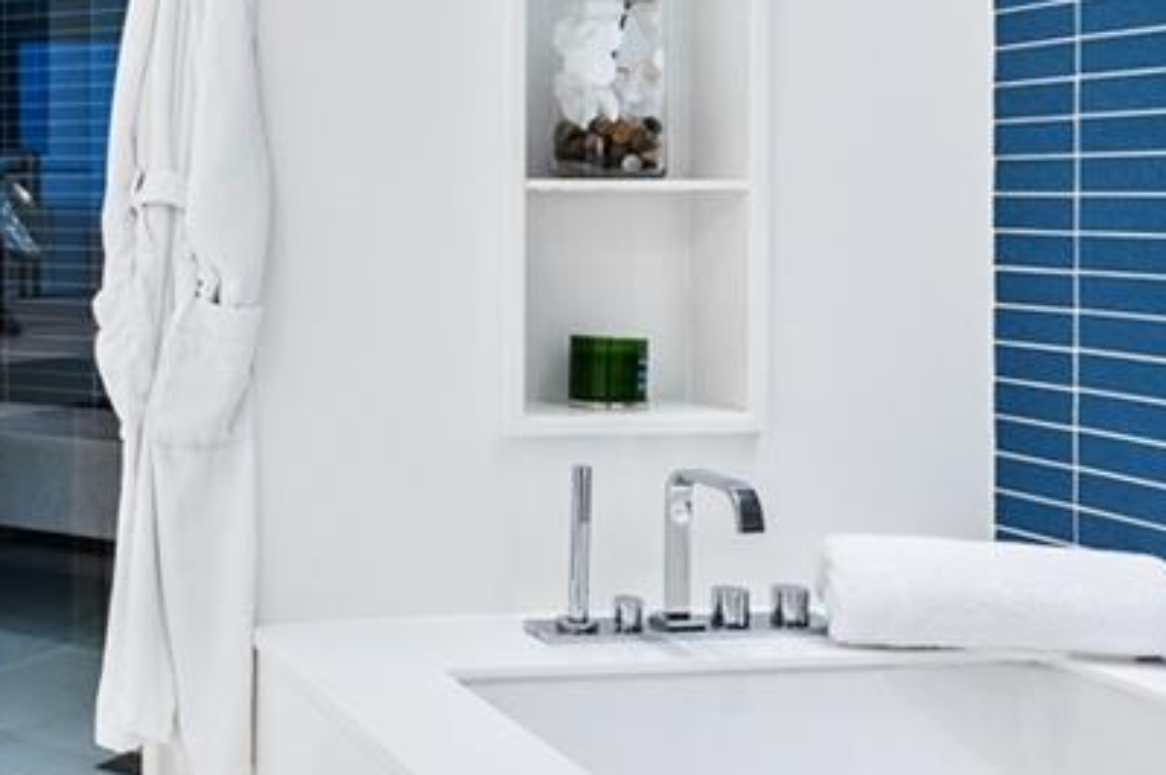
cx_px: 9
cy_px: 194
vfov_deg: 23.1
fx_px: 1877
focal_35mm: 58
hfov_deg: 31.9
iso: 200
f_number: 4
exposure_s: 1/60
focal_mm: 14.5
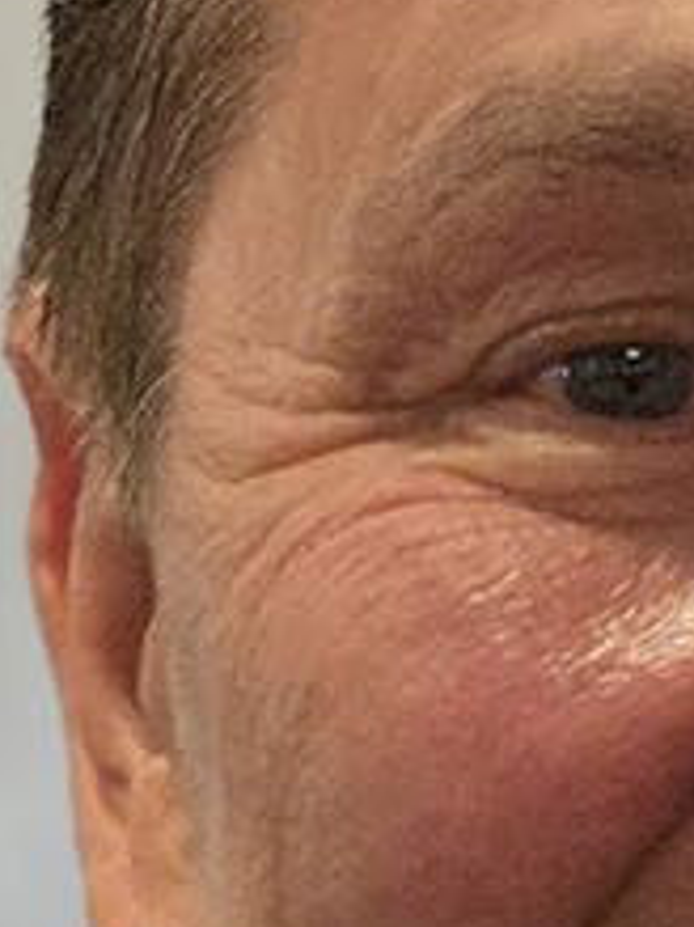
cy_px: 1585
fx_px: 11024
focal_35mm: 412
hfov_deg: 3.6
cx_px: 884
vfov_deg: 4.8
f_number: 2.4
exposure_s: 1/30
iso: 1000
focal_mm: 7.9
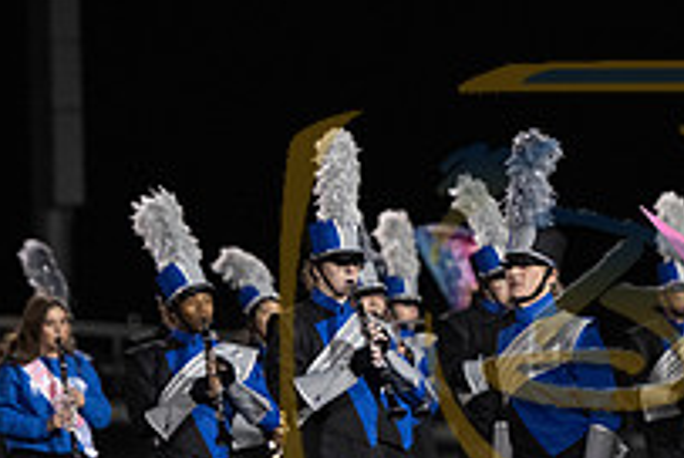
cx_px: 563
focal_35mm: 442
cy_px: 409
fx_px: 8410
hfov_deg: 4.7
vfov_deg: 3.1
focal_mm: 155
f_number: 2.8
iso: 5000
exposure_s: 1/1250
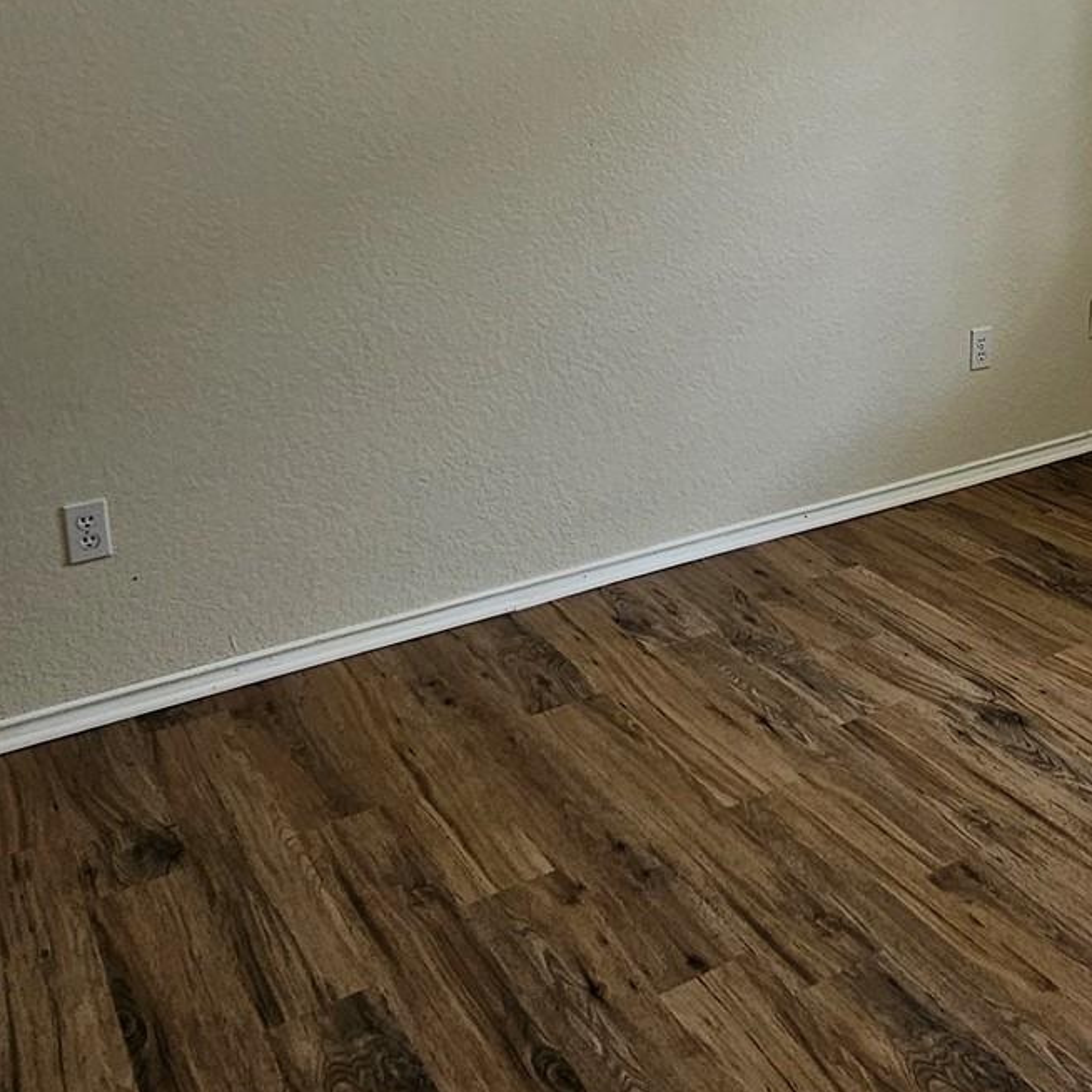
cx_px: 852
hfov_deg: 44.1
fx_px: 1285
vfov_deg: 43.9
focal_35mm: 36
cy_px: 224
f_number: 2.2
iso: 80
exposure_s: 1/60
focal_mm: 2.2
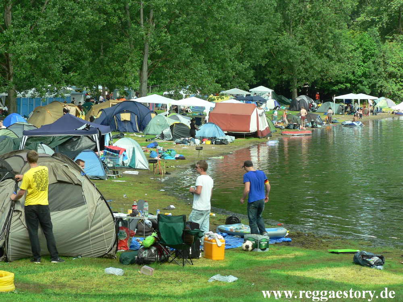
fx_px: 1048
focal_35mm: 90
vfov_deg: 16.4
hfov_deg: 21.8
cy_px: 151
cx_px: 202
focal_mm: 15.5
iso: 64
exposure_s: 1/160
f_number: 4
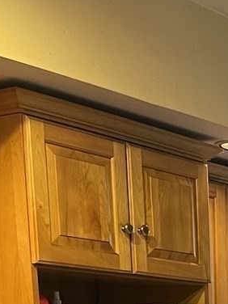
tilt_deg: -9.6
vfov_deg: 16.7
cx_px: 444
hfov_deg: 12.8
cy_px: 509
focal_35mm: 102
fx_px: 896
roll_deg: -0.4
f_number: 1.6
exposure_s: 1/60
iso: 400
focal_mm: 5.1
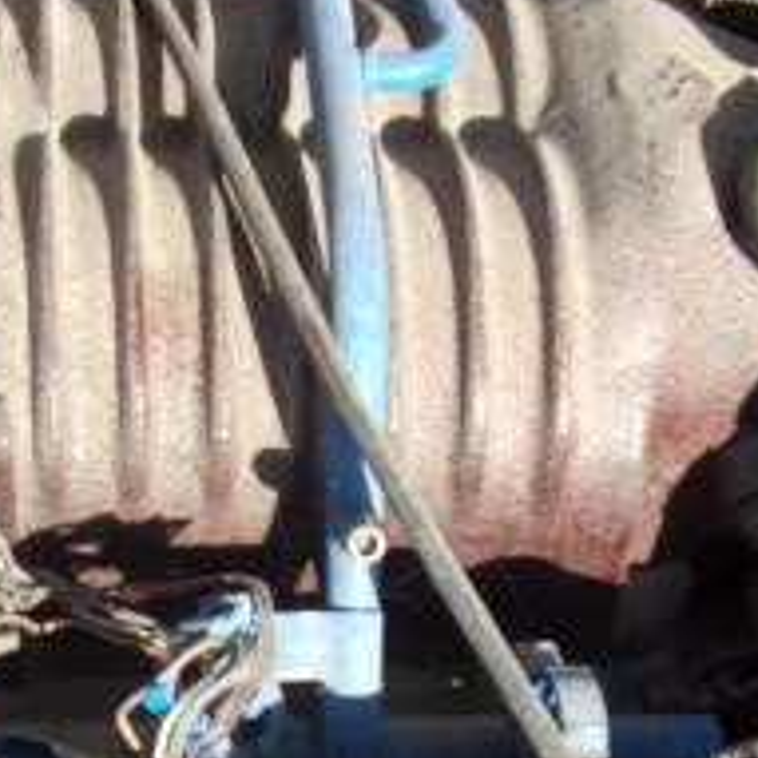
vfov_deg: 19.3
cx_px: 262
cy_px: 635
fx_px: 2205
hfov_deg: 19.5
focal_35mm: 89
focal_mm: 4.3
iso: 80
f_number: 3.3
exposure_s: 1/480
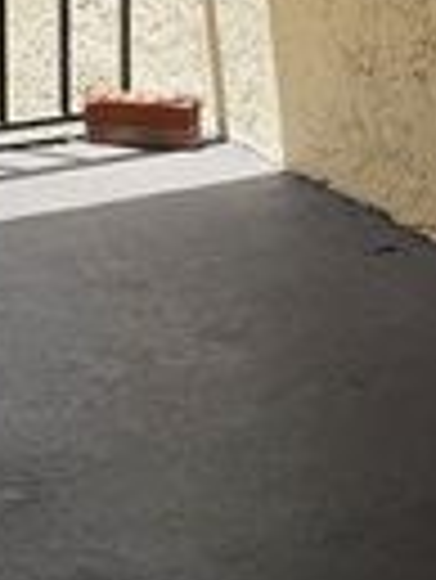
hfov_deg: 12.0
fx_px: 2079
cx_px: 265
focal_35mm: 124
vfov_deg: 15.0
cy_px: -223
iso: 80
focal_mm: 6.76
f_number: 1.78
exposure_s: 1/1337
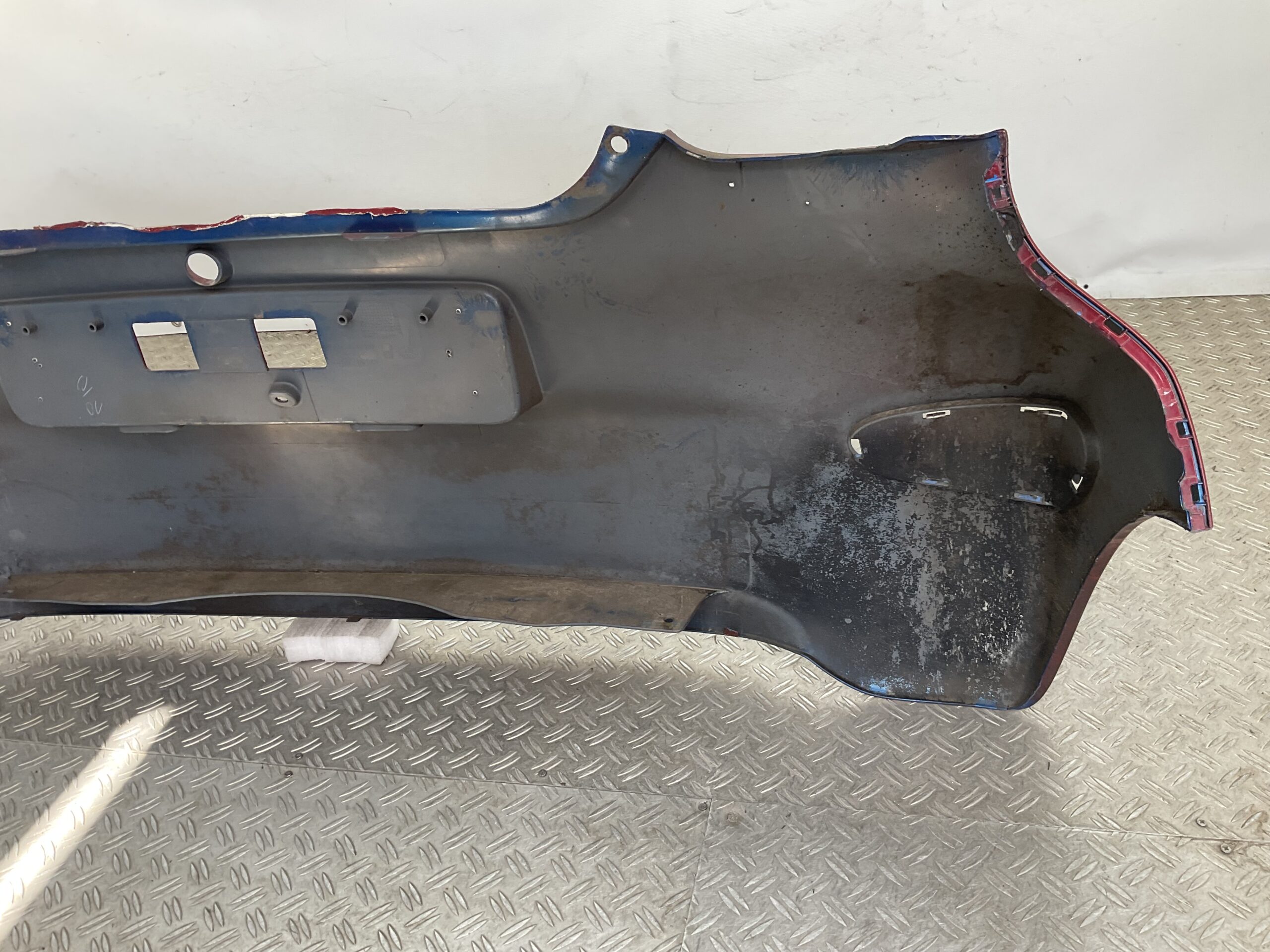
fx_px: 1064
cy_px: 476
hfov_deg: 61.7
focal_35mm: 29
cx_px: 635
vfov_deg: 48.2
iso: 25
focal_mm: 3
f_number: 1.8
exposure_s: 1/100
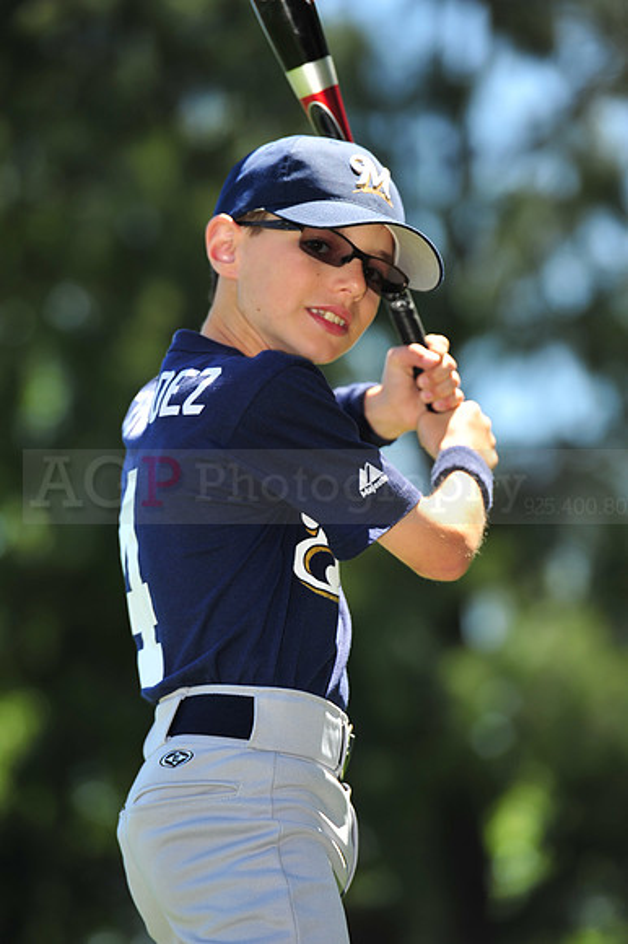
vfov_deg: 10.3
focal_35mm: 200
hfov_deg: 6.9
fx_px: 5239
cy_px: 472
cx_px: 314
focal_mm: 200
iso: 200
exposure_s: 1/640
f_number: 4
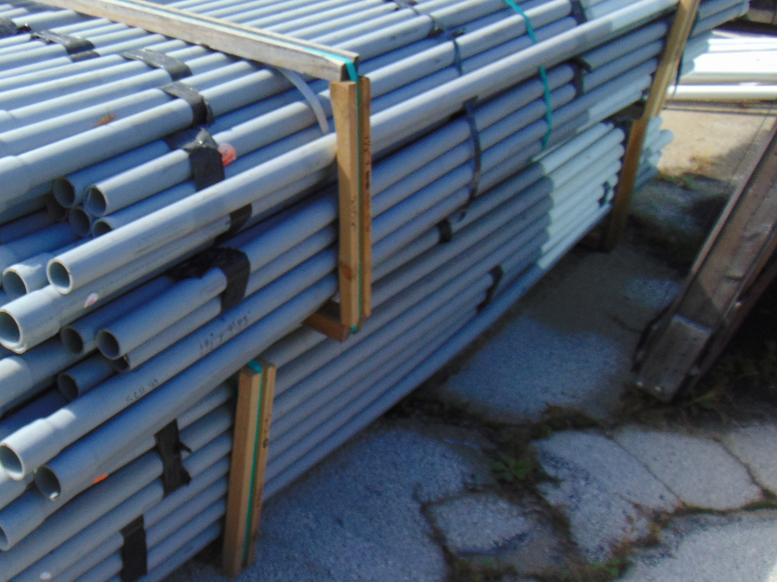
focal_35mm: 42
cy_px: 311
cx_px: 160
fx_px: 943
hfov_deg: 42.8
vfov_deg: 34.3
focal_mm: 4.5
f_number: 3
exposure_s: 1/640
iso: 80
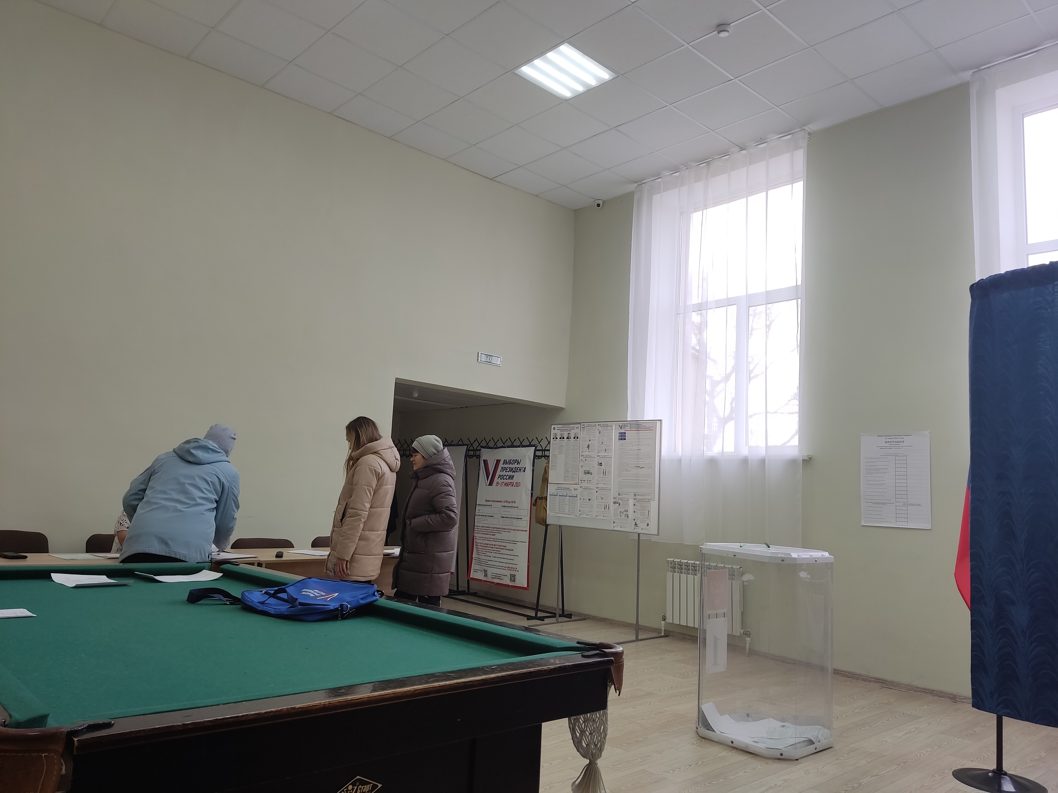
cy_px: 396
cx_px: 529
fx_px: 764
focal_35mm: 25
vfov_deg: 54.9
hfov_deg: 69.4
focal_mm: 4.71
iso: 53
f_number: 1.79
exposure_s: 1/120
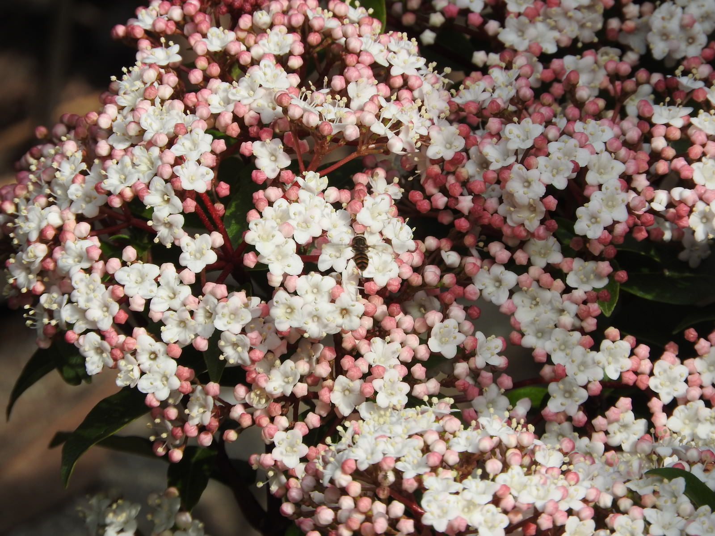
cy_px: 268
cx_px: 358
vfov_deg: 2.1
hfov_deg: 2.8
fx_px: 14459
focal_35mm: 700
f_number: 5.6
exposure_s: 1/320
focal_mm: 125.4
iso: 100
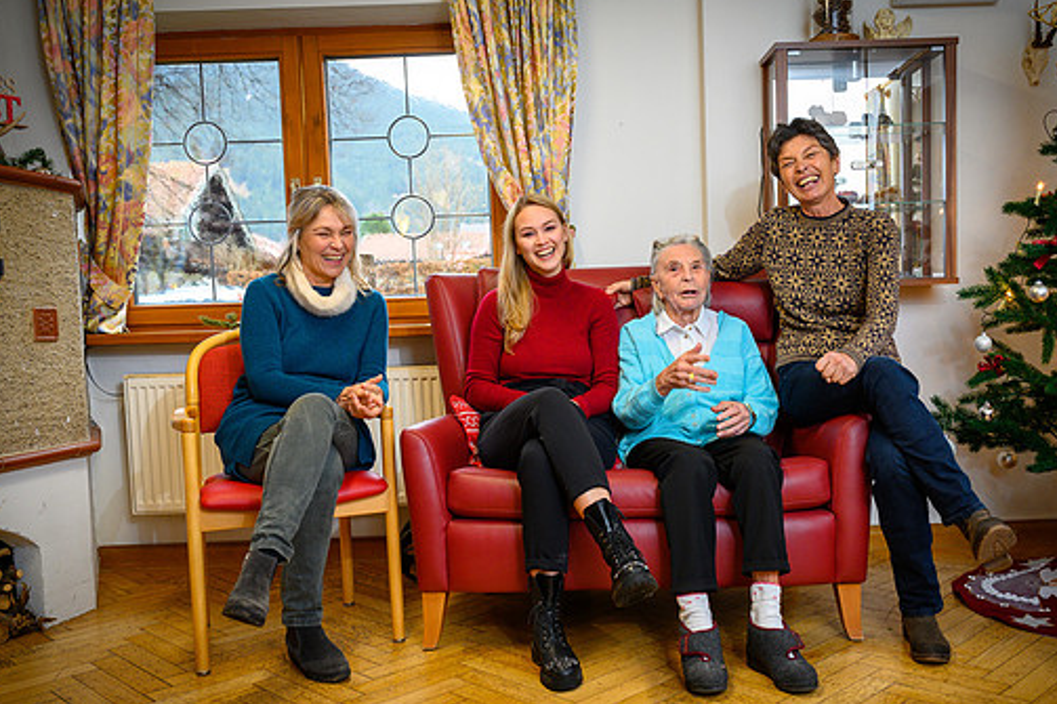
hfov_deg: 55.7
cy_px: 391
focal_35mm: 34
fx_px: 998
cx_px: 578
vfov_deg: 38.8
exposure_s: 1/100
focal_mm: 29.5
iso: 800
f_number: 4
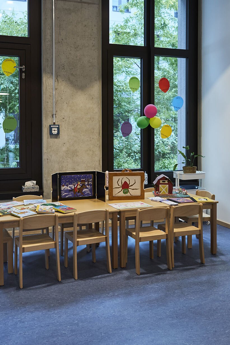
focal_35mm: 35
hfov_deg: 37.6
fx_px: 335
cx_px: 83
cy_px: 140
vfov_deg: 54.1
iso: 500
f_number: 4
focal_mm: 24
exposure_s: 1/100
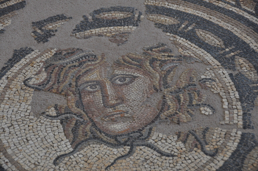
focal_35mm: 112
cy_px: 86
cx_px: 129
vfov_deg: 12.1
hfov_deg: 18.2
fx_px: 805
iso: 250
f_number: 5
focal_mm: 75
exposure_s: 1/50
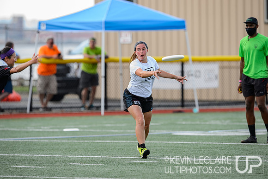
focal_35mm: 400
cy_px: 90
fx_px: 2976
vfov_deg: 3.4
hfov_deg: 5.2
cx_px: 134
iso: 400
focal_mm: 400
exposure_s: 1/200
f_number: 4.5
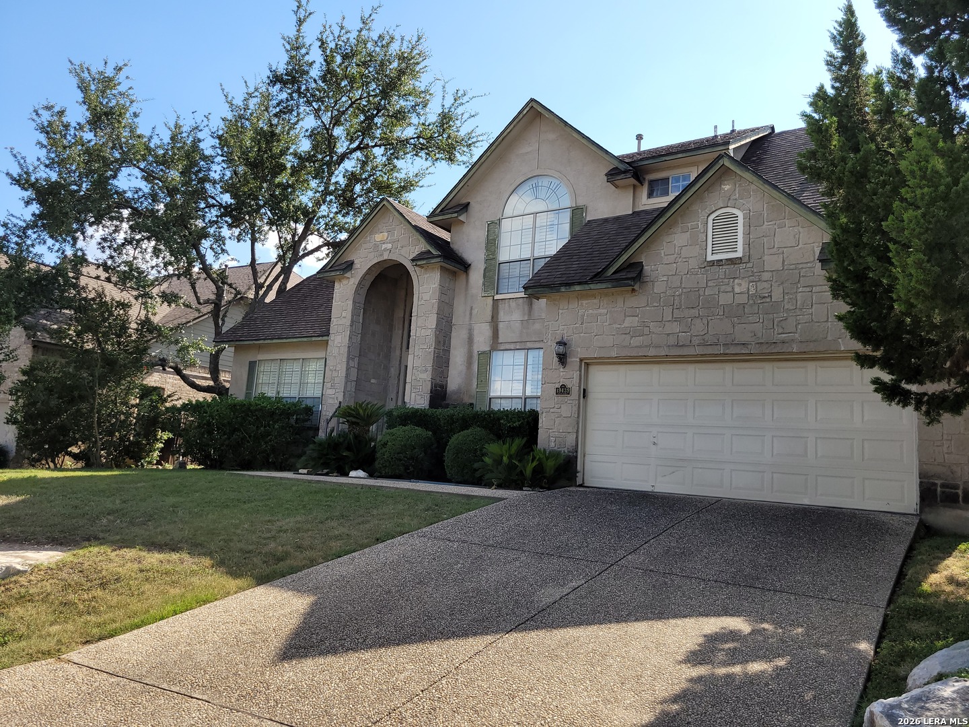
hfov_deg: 67.3
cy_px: 364
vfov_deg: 53.1
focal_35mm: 26
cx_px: 484
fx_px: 728
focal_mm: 5.4
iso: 40
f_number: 1.8
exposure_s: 1/1395
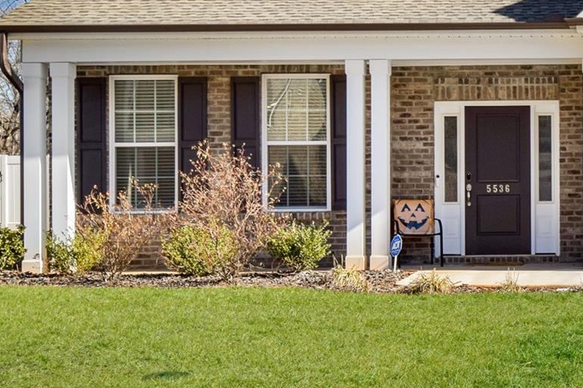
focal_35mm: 80
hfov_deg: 23.6
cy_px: 2
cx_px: 654
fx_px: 1295
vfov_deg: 16.7
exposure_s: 1/200
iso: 100
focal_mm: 20
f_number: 8
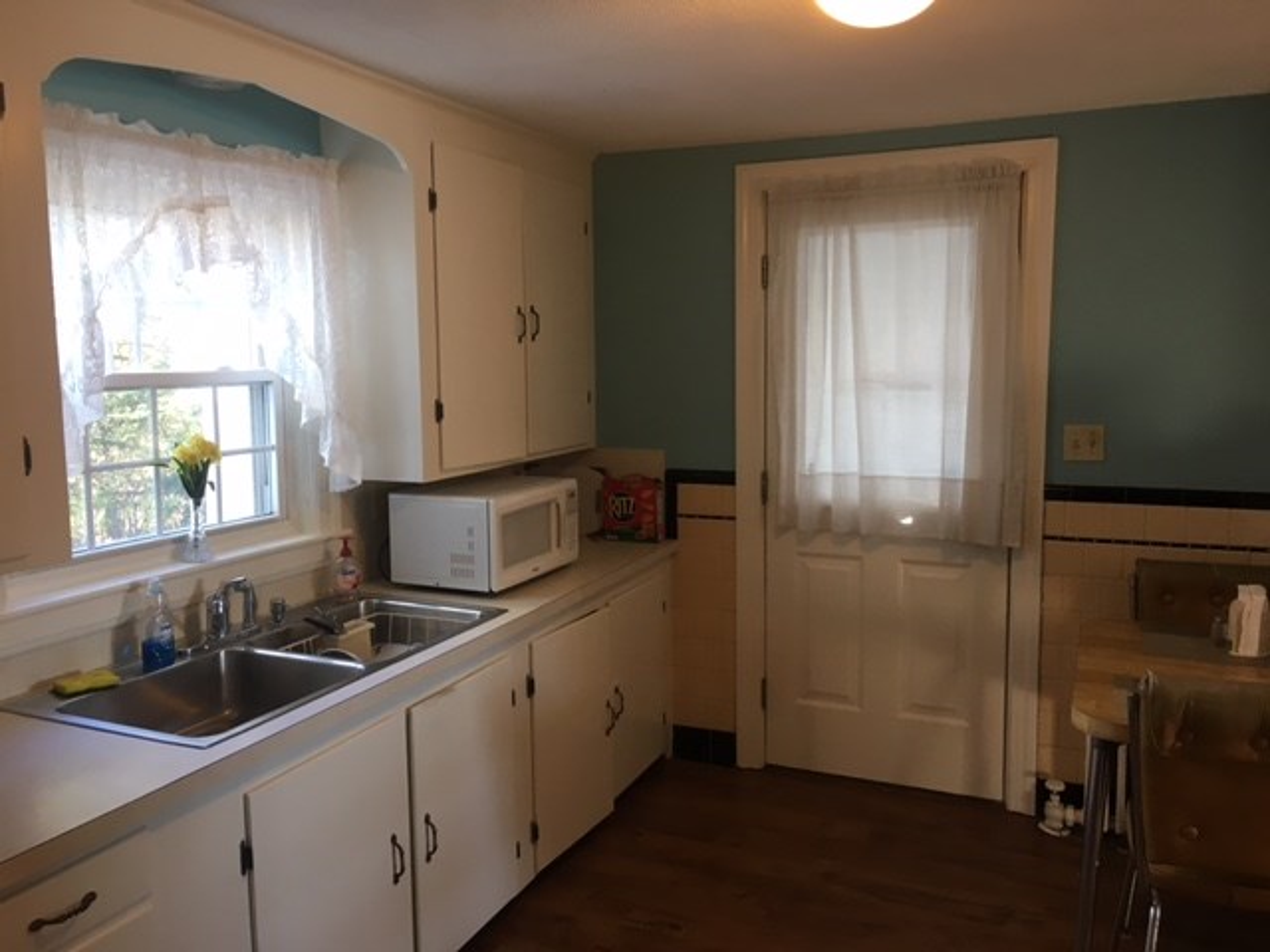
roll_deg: +1.1
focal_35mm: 29
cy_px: 476
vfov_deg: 48.2
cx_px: 635
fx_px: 1064
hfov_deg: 61.7
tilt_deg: -6.9
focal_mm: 4.15
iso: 50
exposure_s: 1/30
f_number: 2.2
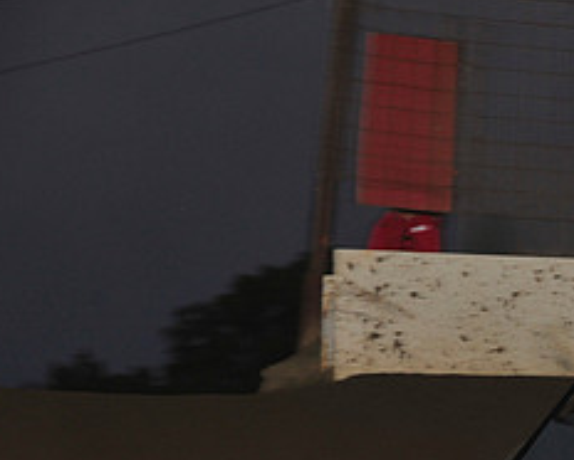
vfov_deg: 4.6
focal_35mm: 340
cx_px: 621
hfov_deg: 5.7
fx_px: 5781
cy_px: 470
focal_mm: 145
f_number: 7.1
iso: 800
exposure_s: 1/320
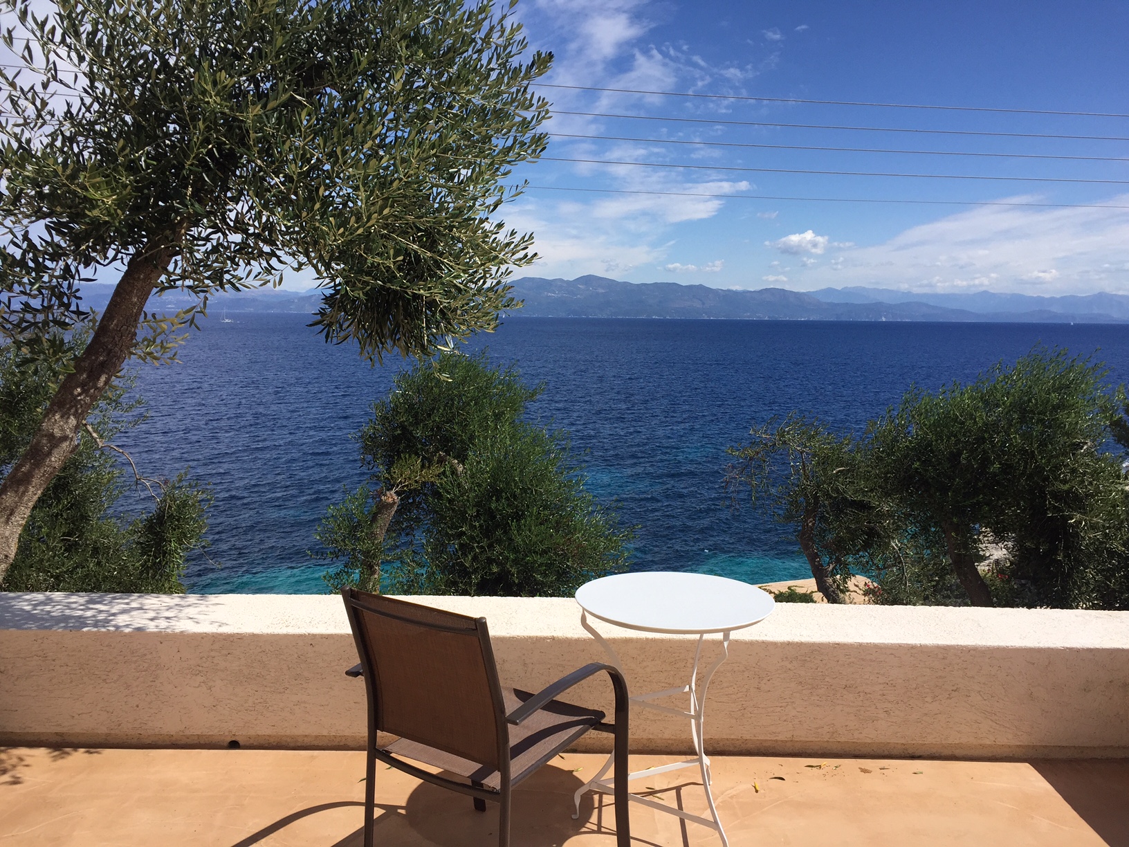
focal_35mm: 29
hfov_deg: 61.7
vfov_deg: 48.2
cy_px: 424
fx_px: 946
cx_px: 564
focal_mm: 4.15
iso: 32
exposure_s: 1/2825
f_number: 2.2
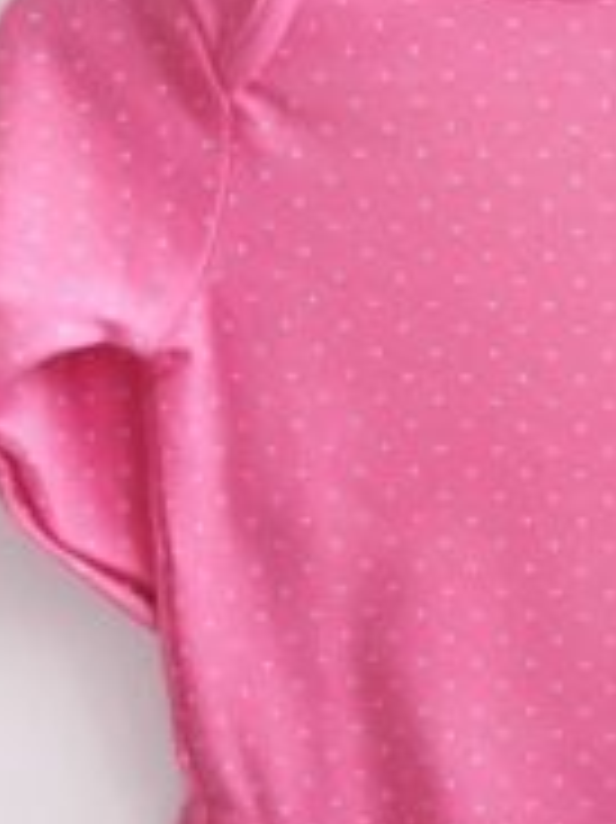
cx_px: 589
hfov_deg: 23.9
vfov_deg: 32.7
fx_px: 1402
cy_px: 446
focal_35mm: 59
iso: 400
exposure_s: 1/50
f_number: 1.7
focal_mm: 3.71
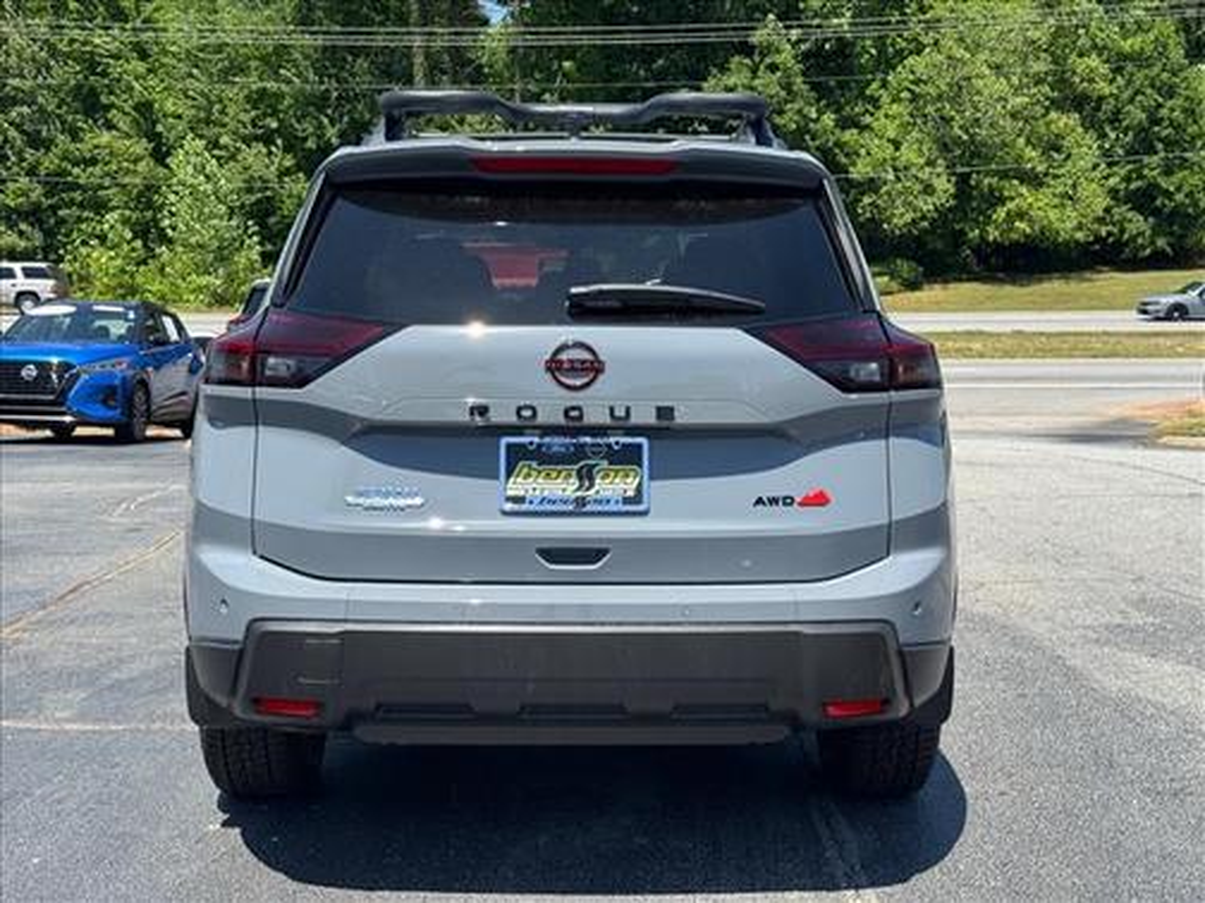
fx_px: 1671
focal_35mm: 48
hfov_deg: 39.7
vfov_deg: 30.3
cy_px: 452
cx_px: 602
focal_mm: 6.76
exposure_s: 1/2833
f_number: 1.78
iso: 64
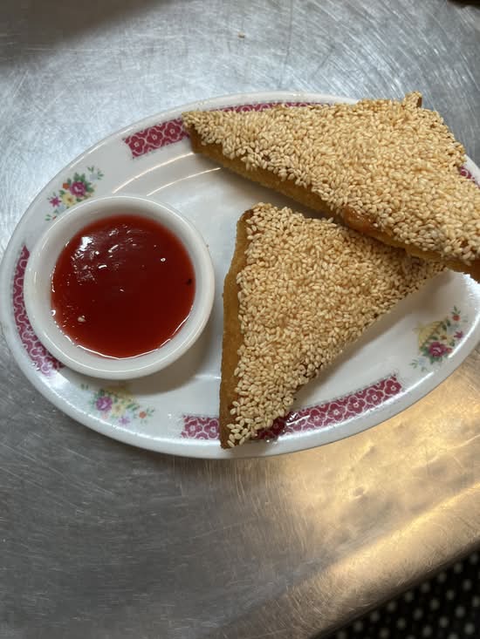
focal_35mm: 26
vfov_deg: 67.3
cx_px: 240
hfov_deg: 53.1
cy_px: 320
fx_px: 481
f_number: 1.6
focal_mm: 5.1
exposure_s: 1/100
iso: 100
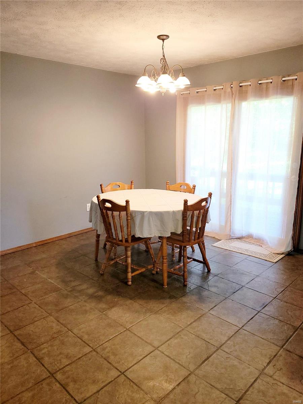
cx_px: 152
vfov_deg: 67.3
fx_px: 303
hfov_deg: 53.1
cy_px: 202
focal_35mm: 26
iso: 125
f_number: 1.8
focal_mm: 5.4
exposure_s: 1/60.2
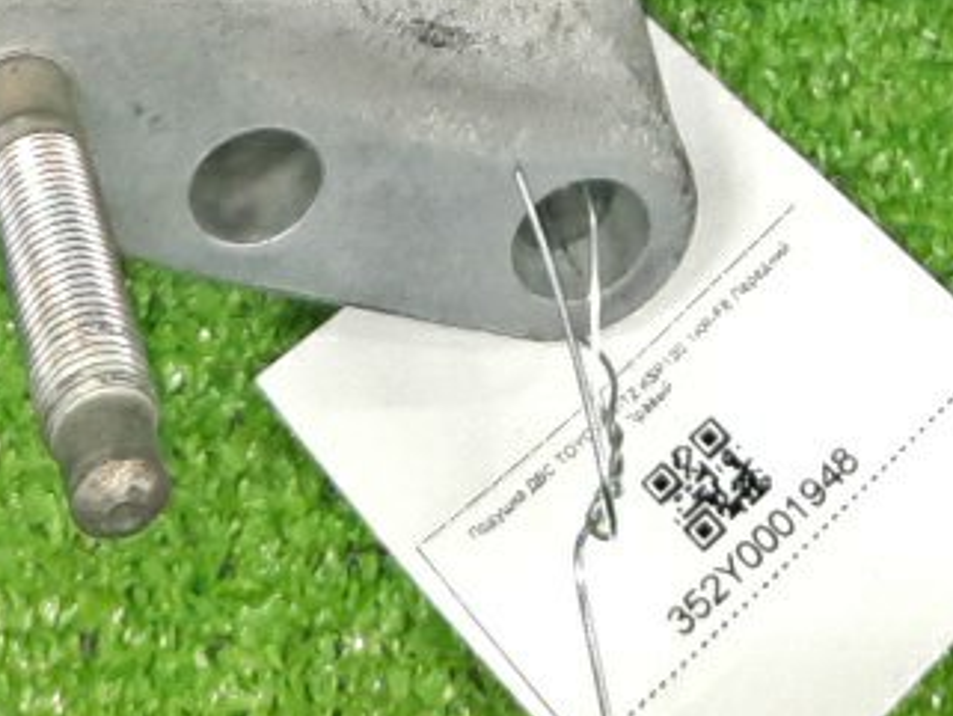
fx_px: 3085
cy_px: -645
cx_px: 623
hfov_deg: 17.5
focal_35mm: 112
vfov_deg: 12.0
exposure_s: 1/50
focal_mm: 4.6
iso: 298
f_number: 2
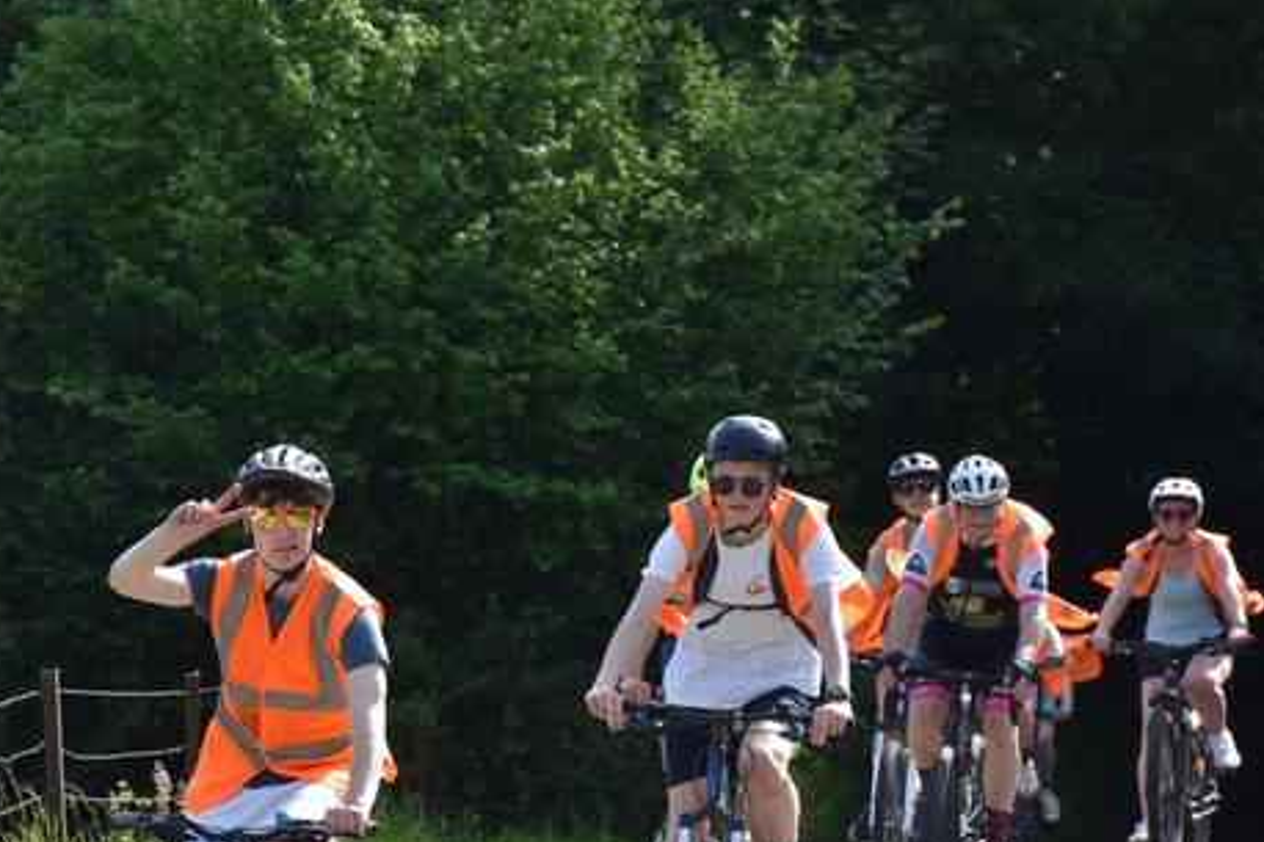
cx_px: 304
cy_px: 620
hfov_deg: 8.5
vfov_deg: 5.7
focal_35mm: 241
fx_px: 8450
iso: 200
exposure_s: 1/250
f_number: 8
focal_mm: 105
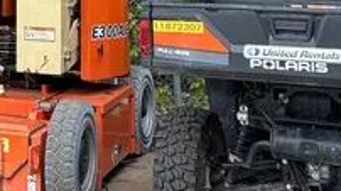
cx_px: -22
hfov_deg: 20.0
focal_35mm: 103
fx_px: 930
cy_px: -222
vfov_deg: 10.5
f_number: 1.5
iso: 40
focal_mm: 5.7
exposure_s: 1/274
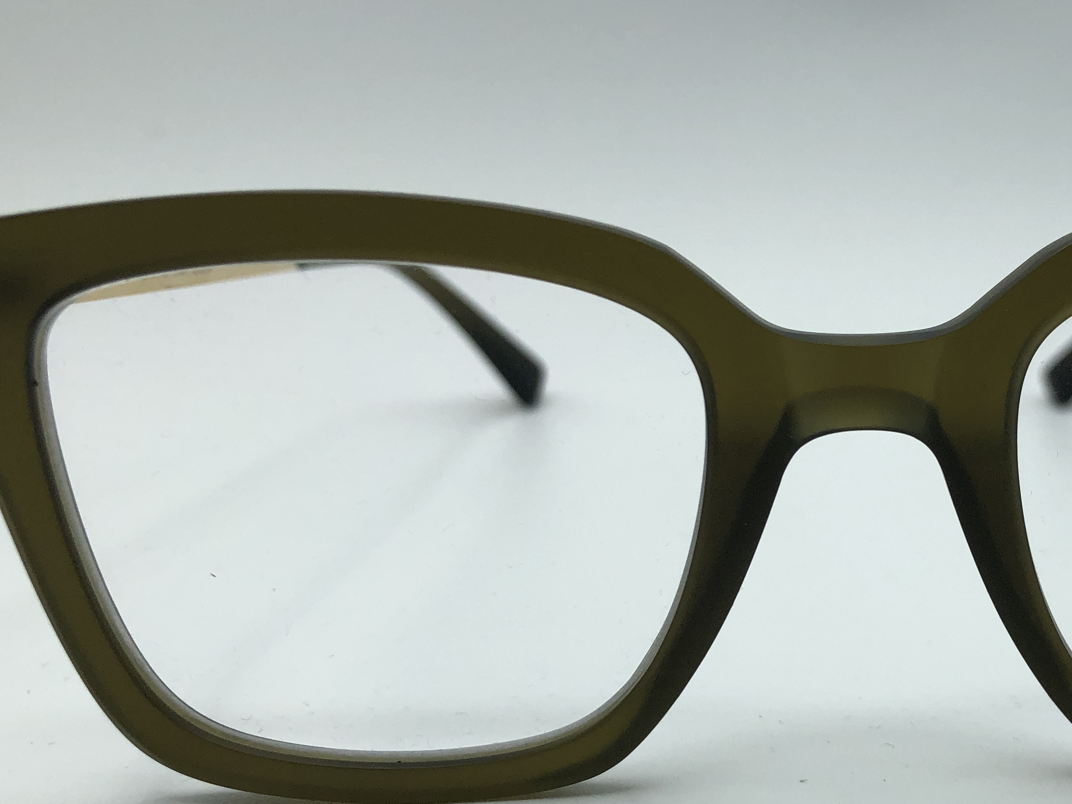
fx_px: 1579
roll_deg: +0.9
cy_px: 494
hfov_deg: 36.5
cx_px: 820
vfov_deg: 28.5
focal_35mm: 51
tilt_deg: -12.1
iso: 32
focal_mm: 4
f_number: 1.8
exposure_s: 1/1021
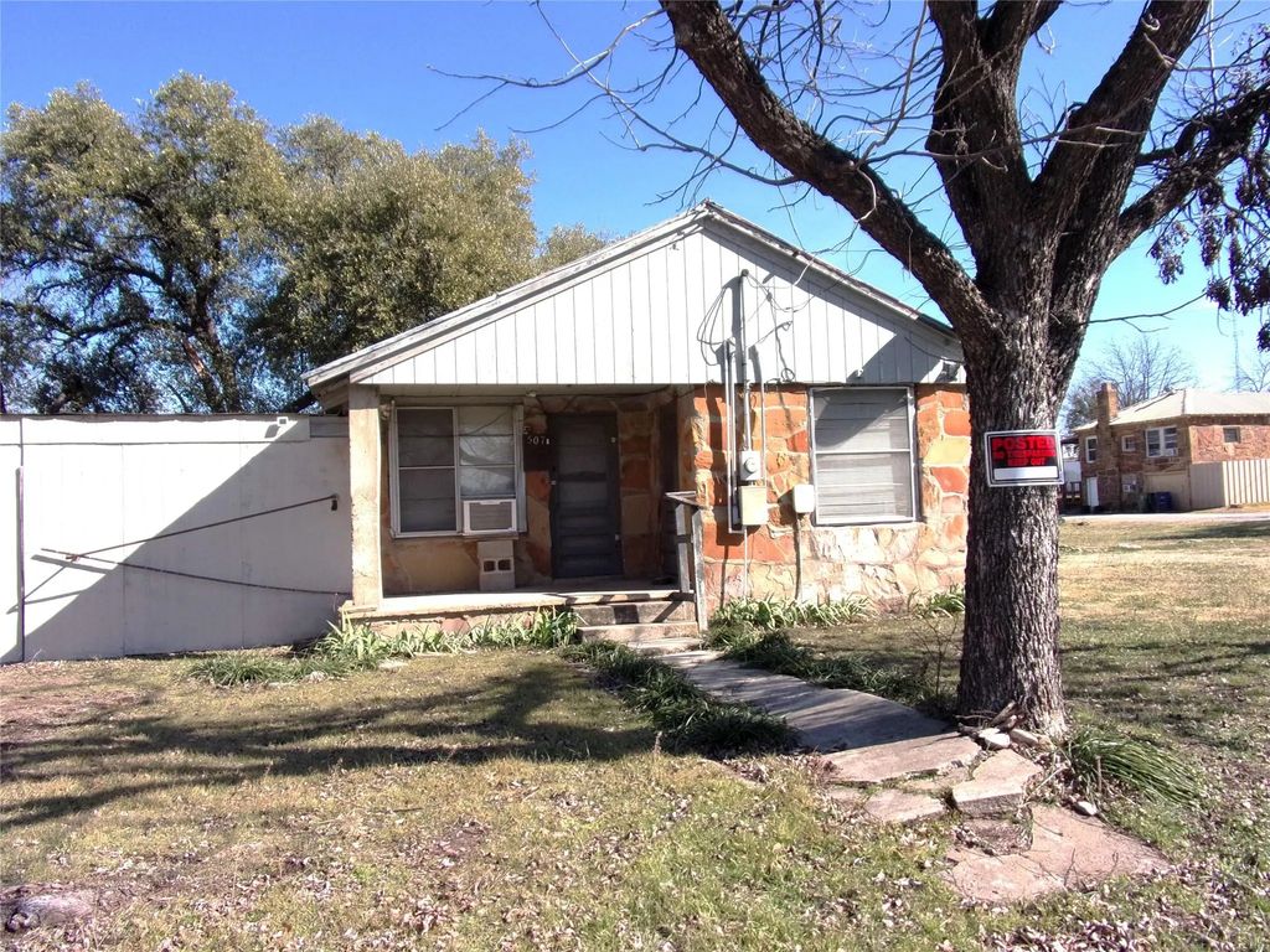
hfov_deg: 71.6
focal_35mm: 24
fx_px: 881
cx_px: 635
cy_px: 476
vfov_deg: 56.8
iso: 80
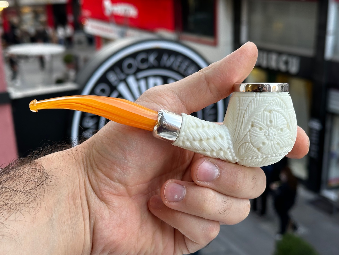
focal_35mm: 48
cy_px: 128
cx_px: 170
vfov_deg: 30.3
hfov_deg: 39.7
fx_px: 470
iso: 50
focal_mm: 6.86
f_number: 1.78
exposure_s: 1/121
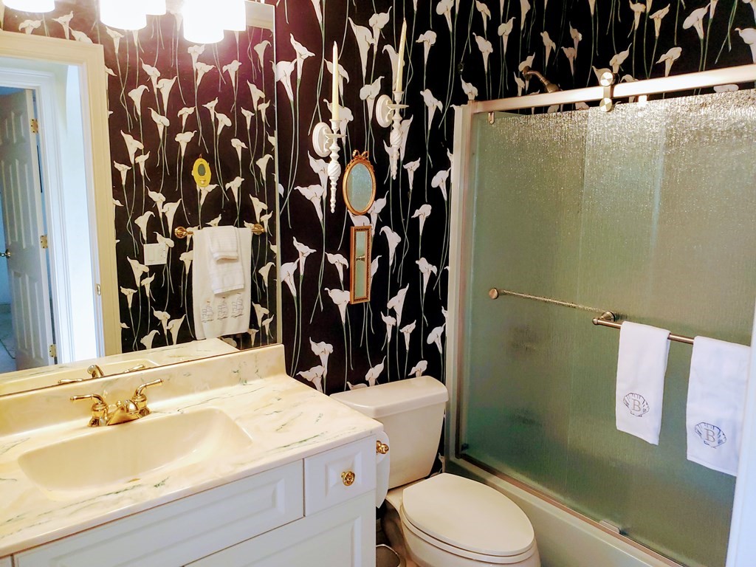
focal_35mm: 26
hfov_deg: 67.3
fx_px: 568
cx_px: 378
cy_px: 284
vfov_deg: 53.1
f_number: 1.5
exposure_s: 1/59
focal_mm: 4.3
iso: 250
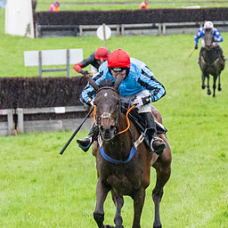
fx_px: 3979
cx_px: 55
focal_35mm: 534
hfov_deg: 3.3
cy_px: 124
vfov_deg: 3.3
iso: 1000
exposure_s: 1/1000
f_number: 4
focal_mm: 104
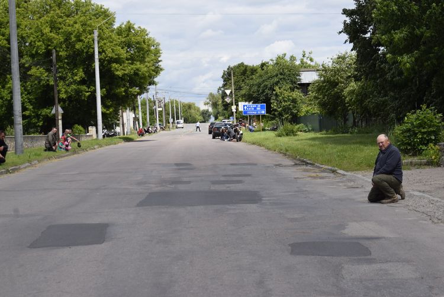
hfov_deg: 24.6
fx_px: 1018
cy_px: 148
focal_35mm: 82
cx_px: 222
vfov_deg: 16.6
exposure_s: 1/400
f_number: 10
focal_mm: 55
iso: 200
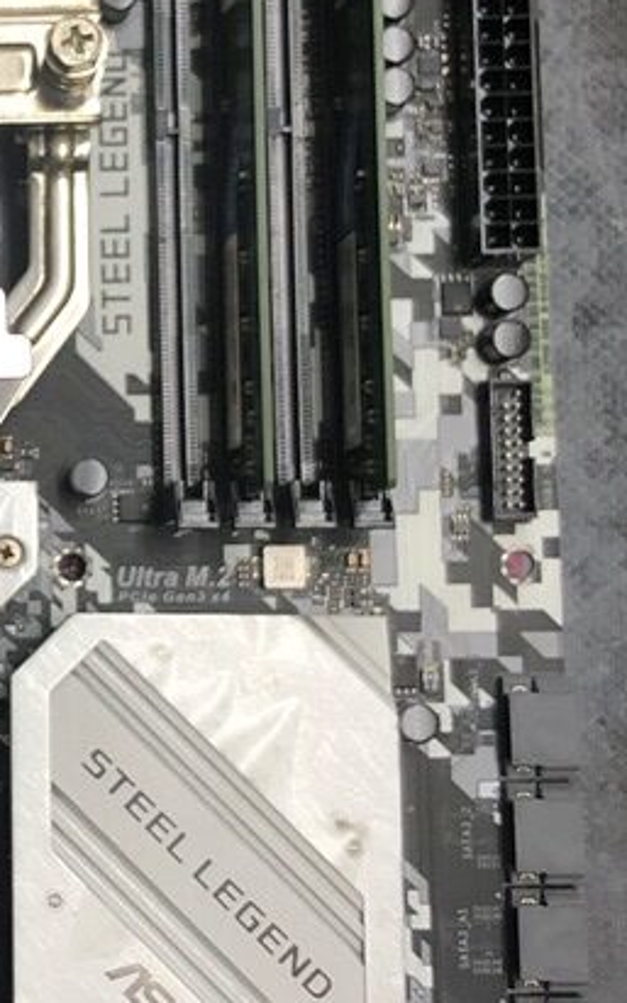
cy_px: 361
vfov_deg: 27.7
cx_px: -173
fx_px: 2022
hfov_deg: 16.7
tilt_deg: -83.0
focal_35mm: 74
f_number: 1.8
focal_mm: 3.99
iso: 32
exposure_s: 1/33
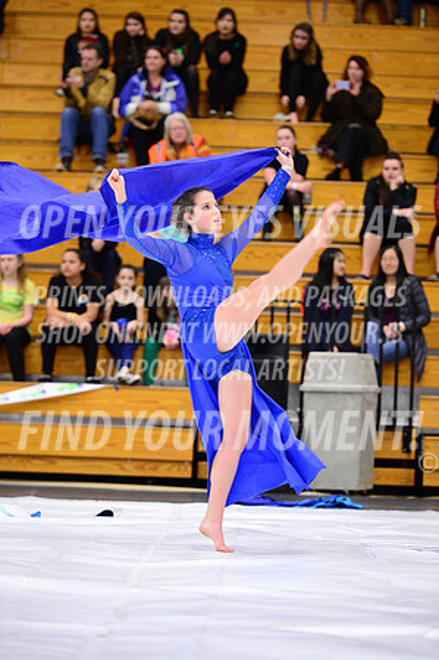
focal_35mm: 160
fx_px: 2933
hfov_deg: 8.6
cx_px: 220
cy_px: 330
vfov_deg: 12.9
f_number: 2.8
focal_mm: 160
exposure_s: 1/320
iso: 6400
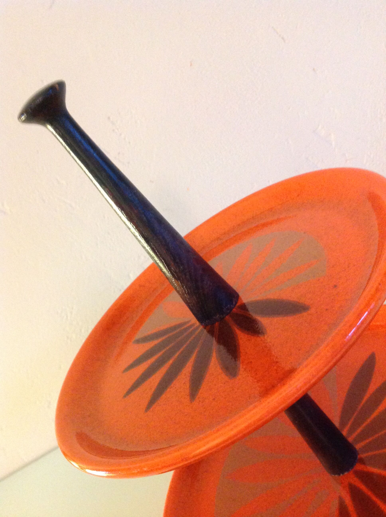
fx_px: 522
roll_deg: +38.5
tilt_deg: -19.9
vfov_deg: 52.7
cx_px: 193
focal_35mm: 35
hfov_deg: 40.6
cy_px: 258
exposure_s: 1/17
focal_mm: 4.28
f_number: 2.4
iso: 400
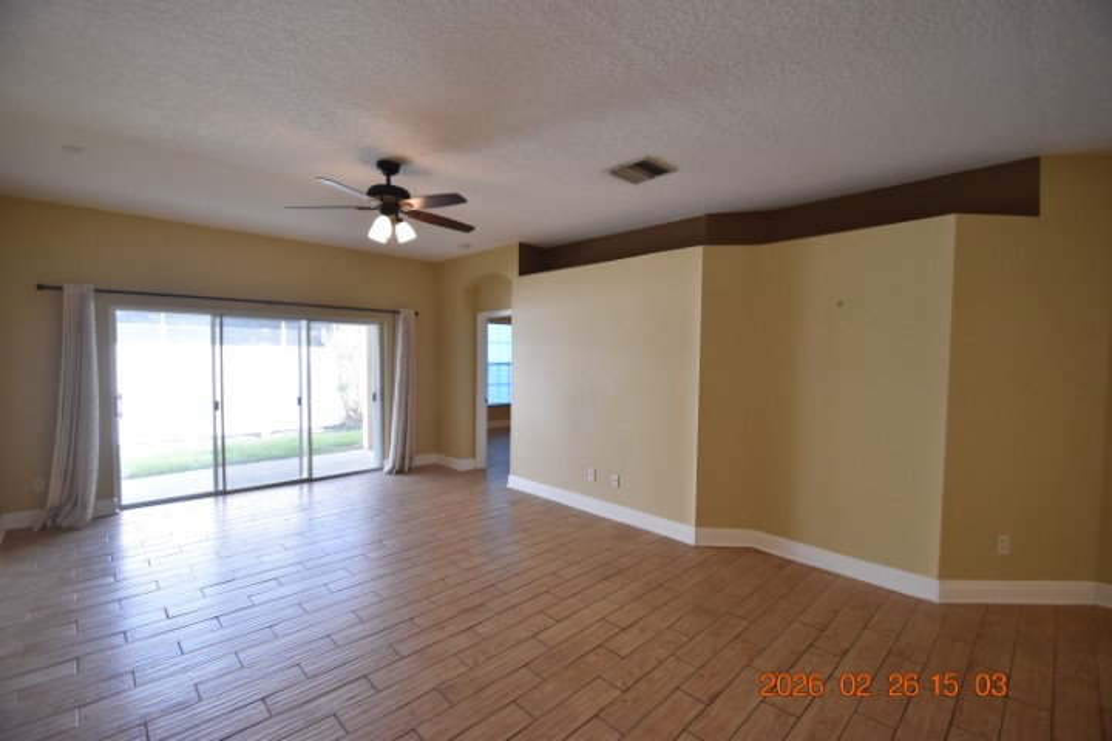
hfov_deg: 100.4
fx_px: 463
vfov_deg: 77.3
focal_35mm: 15
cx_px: 556
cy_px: 370
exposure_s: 1/350
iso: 800
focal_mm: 10
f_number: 3.5
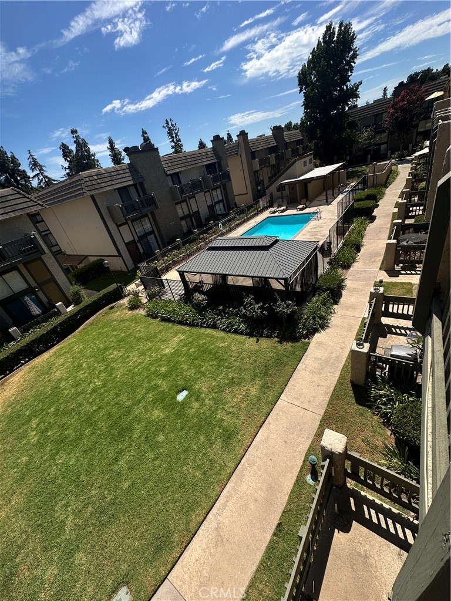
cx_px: 226
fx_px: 243
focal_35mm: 14
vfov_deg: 102.1
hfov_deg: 85.7
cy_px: 300
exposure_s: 1/2212
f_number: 2.2
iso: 40
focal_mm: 2.22
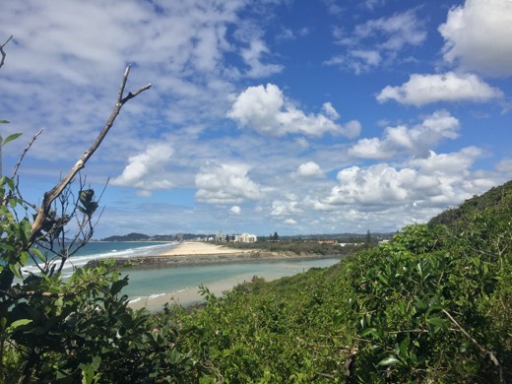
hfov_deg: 61.7
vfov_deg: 48.2
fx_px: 429
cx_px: 256
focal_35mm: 29
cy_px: 192
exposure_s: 1/2825
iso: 32
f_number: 2.2
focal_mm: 4.15
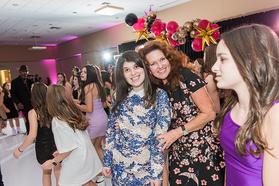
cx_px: 140
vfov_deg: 45.0
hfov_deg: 63.6
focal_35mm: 29
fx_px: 225
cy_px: 93
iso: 1250
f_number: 4
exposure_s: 1/100
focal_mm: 29
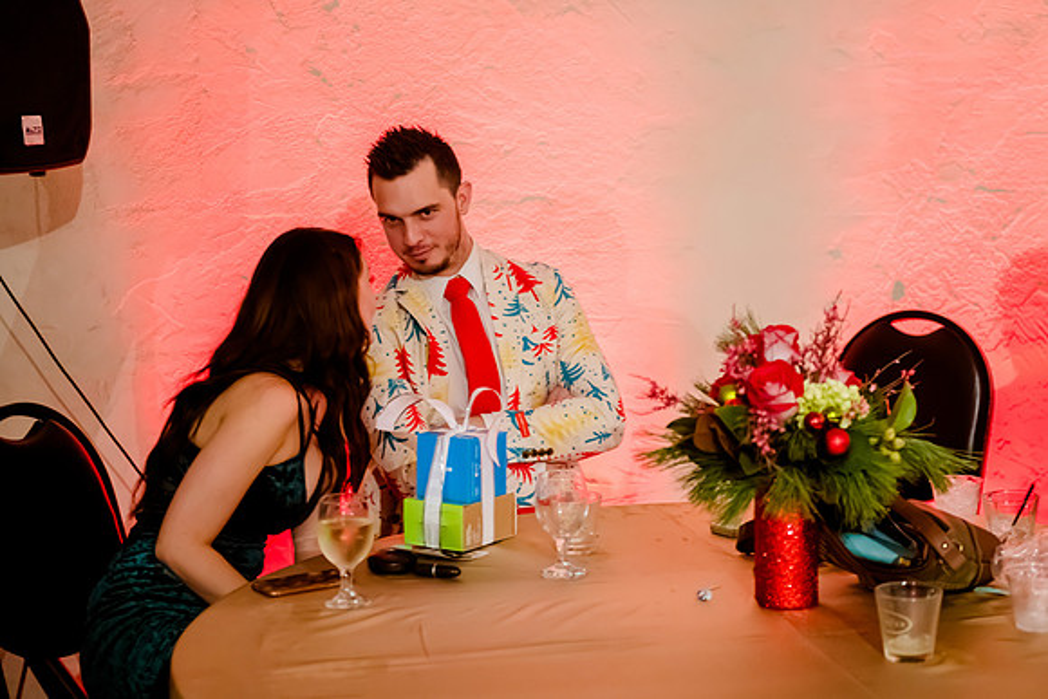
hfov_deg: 28.9
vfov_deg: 19.5
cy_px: 338
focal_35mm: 70
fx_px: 2034
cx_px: 572
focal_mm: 60
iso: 5000
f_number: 2.8
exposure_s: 1/80
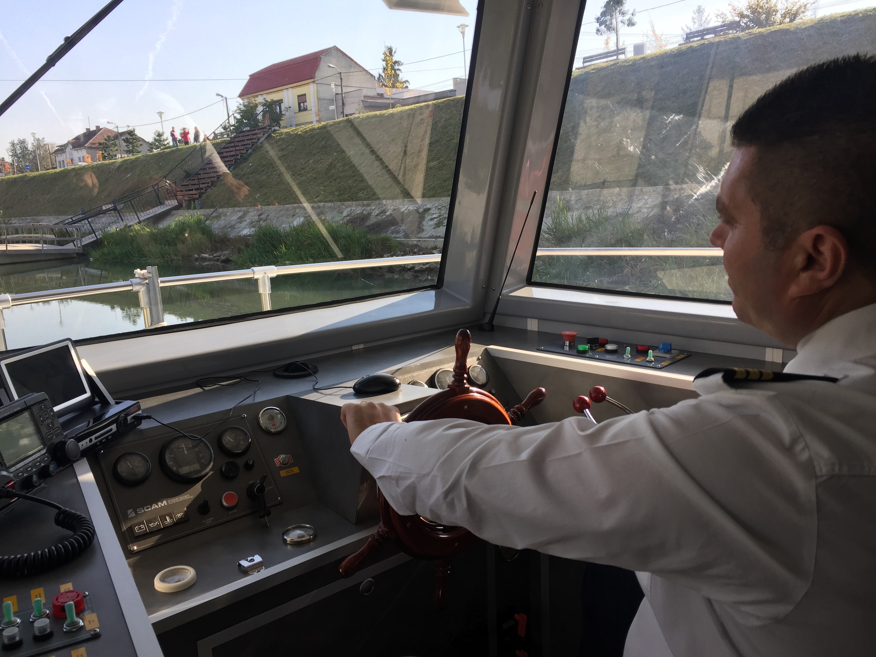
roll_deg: +2.2
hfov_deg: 61.7
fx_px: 734
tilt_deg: -8.8
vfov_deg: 48.2
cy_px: 328
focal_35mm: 29
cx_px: 438
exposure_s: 1/670
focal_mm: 4.15
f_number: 2.2
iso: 32
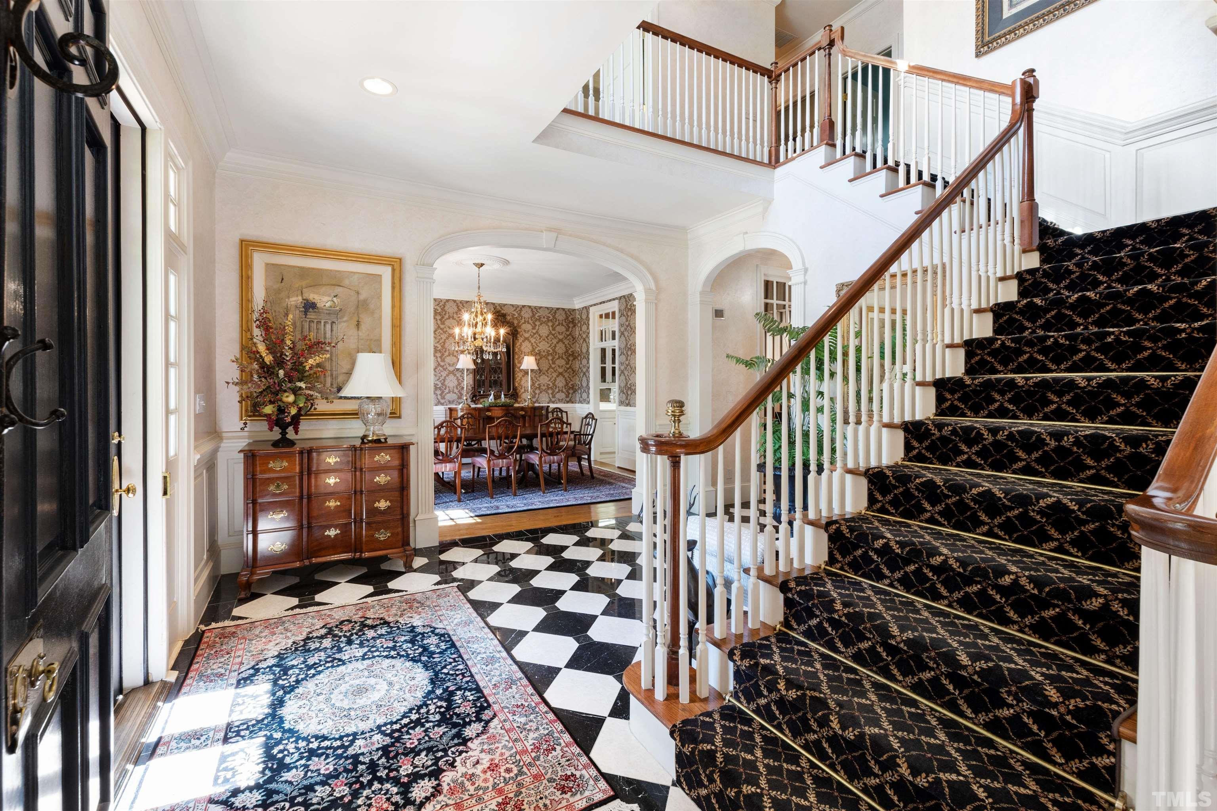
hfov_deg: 100.4
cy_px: 406
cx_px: 608
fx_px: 507
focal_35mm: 15
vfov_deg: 77.3
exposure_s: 1/2.5
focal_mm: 10
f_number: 8
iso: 100
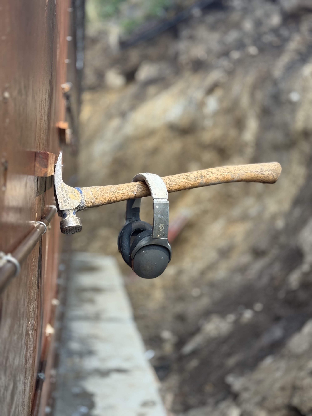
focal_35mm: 48
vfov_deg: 39.7
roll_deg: -4.7
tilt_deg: -3.4
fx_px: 577
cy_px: 208
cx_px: 156
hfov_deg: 30.3
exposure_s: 1/1055
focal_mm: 6.76
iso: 64
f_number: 1.78
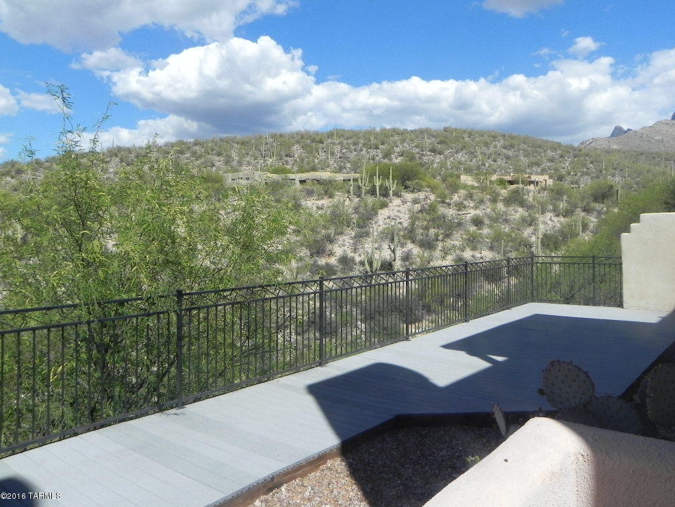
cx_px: 347
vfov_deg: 51.4
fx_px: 527
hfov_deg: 65.3
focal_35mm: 27
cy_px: 252
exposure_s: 1/504
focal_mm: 4.6
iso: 160
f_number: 8
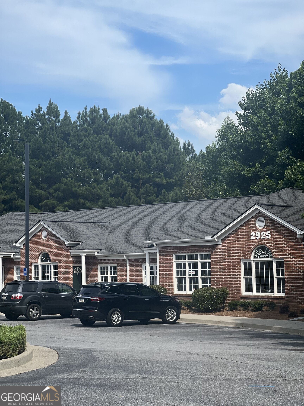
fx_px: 902
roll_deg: +0.7
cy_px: 203
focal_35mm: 77
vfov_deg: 25.3
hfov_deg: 19.1
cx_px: 152
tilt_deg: +5.8
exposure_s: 1/747
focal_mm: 9
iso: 32
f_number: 2.8
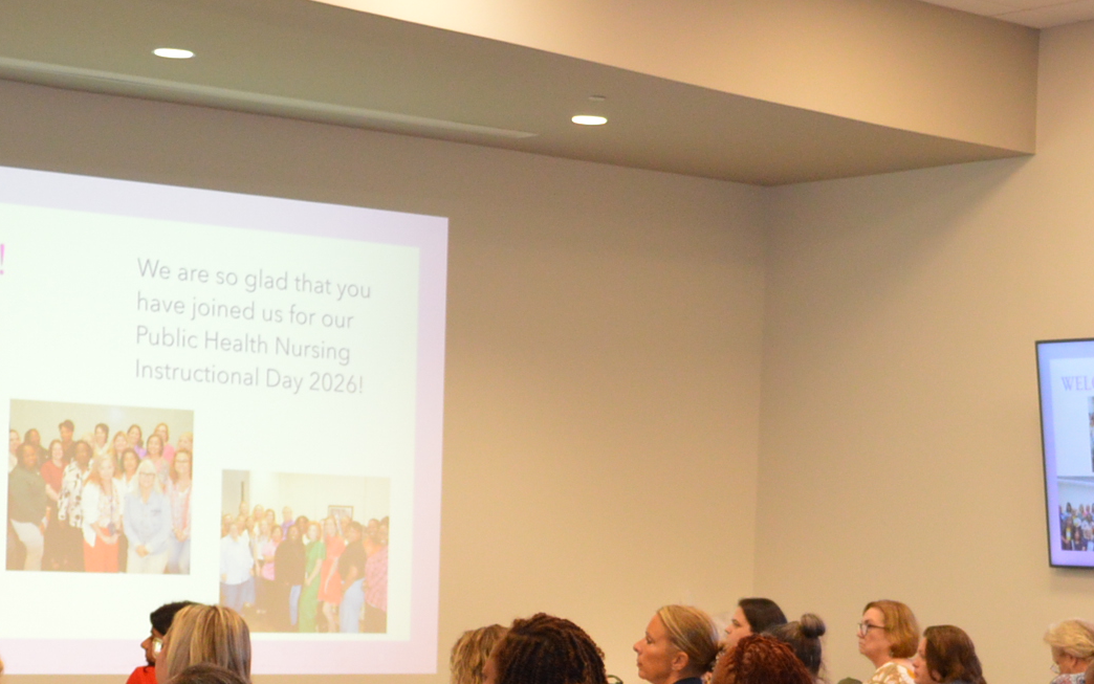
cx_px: 706
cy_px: 760
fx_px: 2624
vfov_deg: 14.5
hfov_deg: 23.5
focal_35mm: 88
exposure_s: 1/60
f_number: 3.8
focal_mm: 20
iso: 800
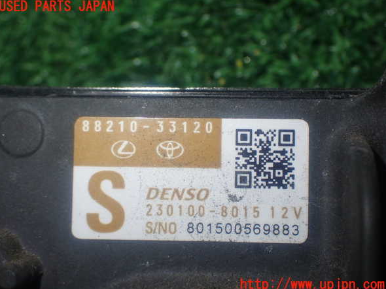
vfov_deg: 24.8
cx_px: 192
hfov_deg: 32.7
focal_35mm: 59
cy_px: 146
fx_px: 658
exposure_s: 1/60
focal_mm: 10.35
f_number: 3.5
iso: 200
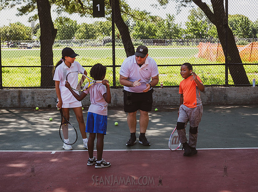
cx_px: 141
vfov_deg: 25.1
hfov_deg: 33.2
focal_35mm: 58
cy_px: 86
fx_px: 432
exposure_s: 1/500
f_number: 3.5
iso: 200
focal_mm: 48
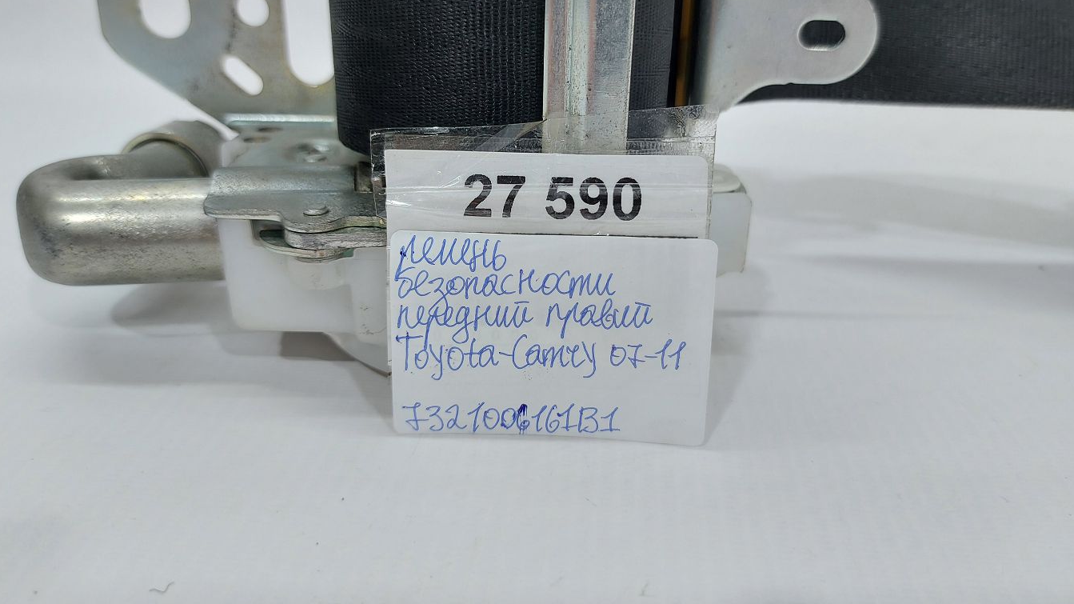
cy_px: 246
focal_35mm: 27
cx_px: 550
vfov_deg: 42.7
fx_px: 769
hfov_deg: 69.9
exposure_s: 1/50
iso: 64
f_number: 1.8
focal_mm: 5.23
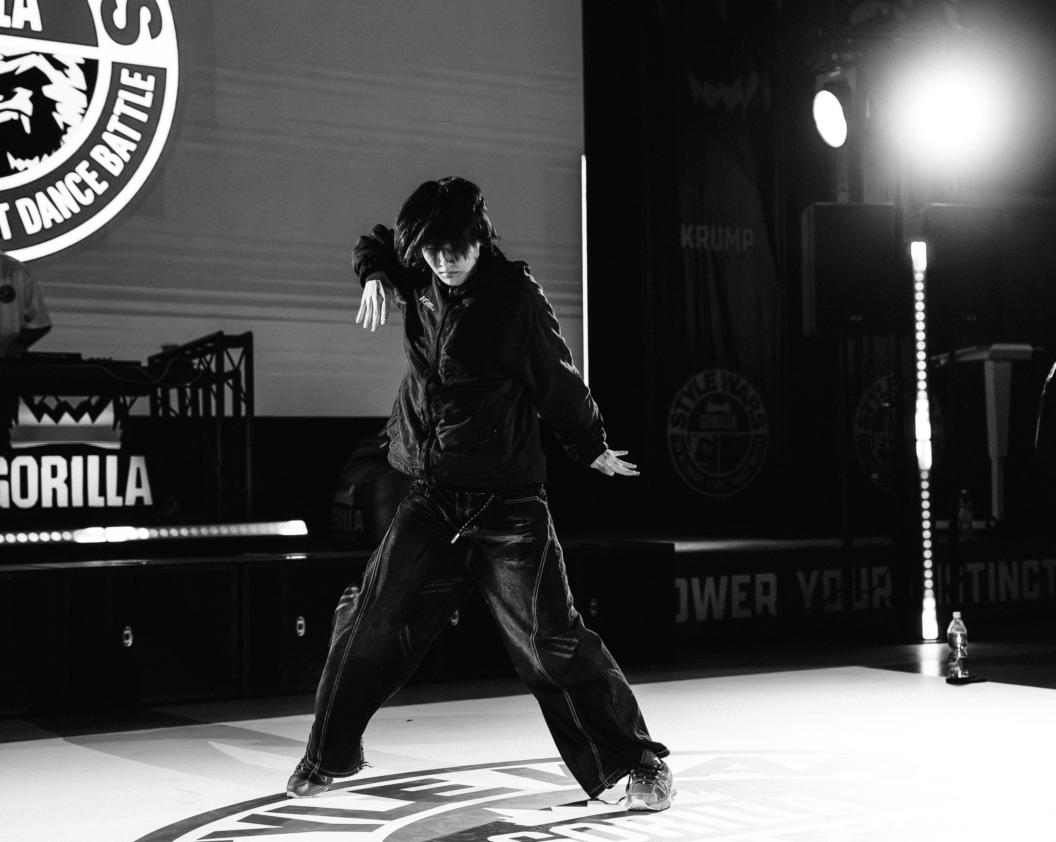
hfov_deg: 28.2
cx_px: 633
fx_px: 2097
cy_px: 421
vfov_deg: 22.7
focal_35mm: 67
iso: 2500
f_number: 2.8
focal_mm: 57
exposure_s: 1/800
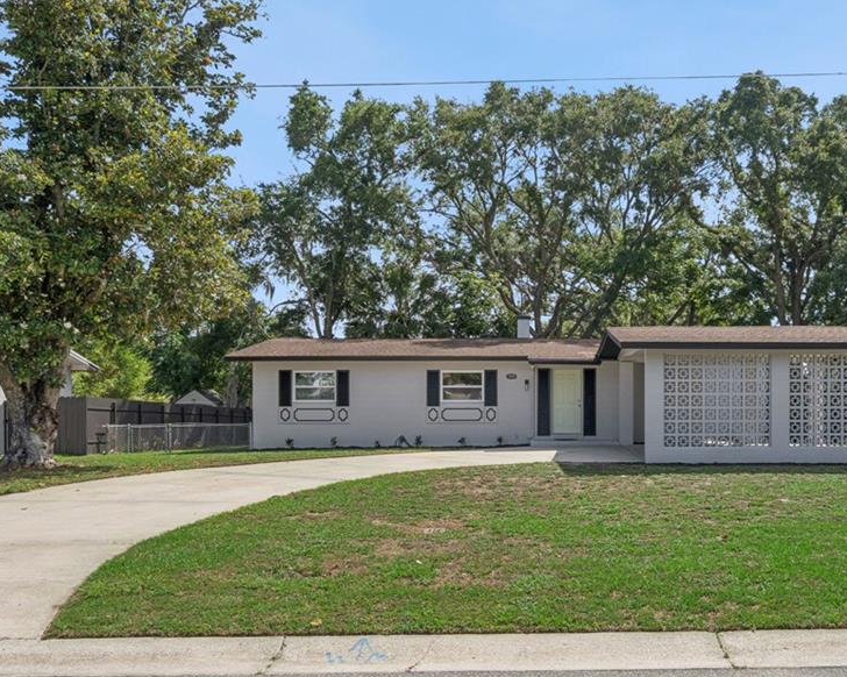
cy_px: 395
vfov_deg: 44.4
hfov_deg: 53.3
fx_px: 827
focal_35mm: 33
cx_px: 555
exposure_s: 1/640
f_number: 9
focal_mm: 16
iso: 400
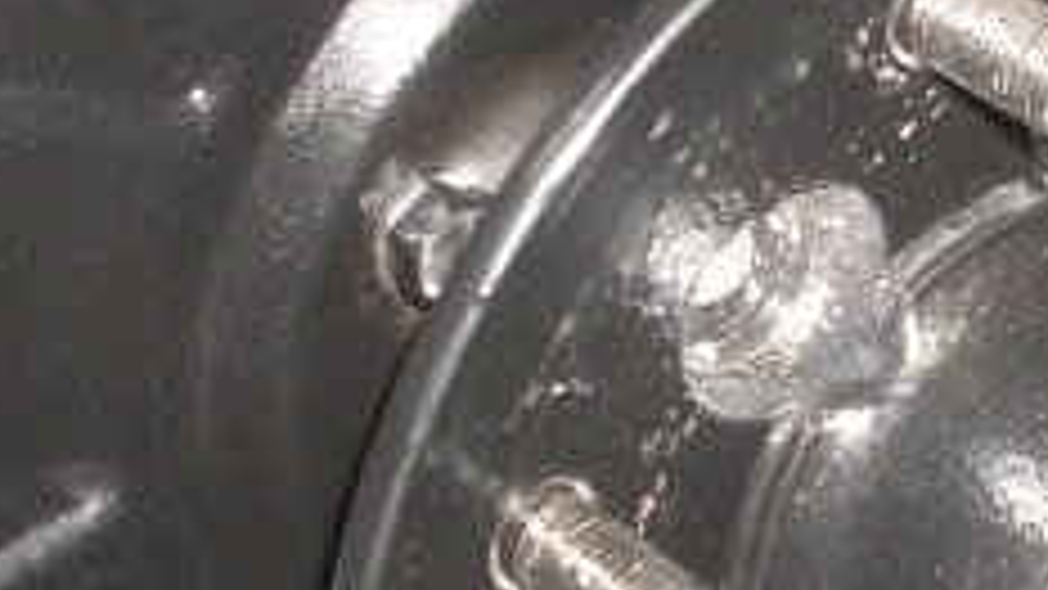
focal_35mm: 130
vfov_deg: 9.3
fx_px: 3612
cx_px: 787
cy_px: 313
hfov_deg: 16.4
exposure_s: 1/60
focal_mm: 6.2
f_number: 2.8
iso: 200
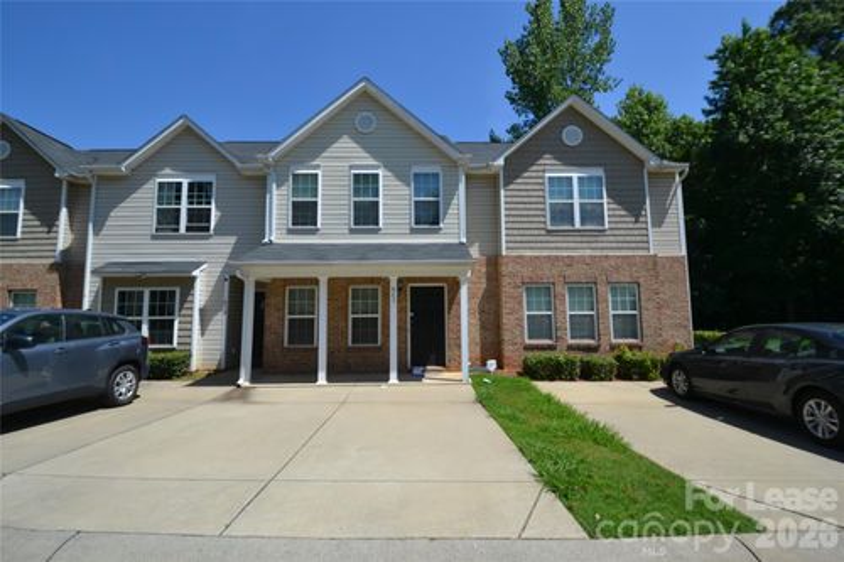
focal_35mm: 15
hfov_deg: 100.4
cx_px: 422
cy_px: 281
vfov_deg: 77.3
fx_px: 352
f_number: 8
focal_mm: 10
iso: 100
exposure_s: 1/250
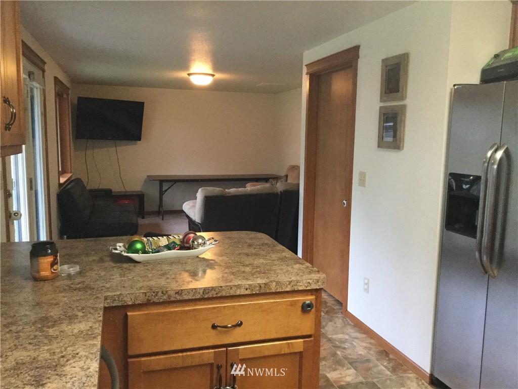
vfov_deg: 45.4
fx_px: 464
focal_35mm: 31
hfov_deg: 58.4
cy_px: 194
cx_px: 259
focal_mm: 3.3
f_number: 2.4
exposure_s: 1/30
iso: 250
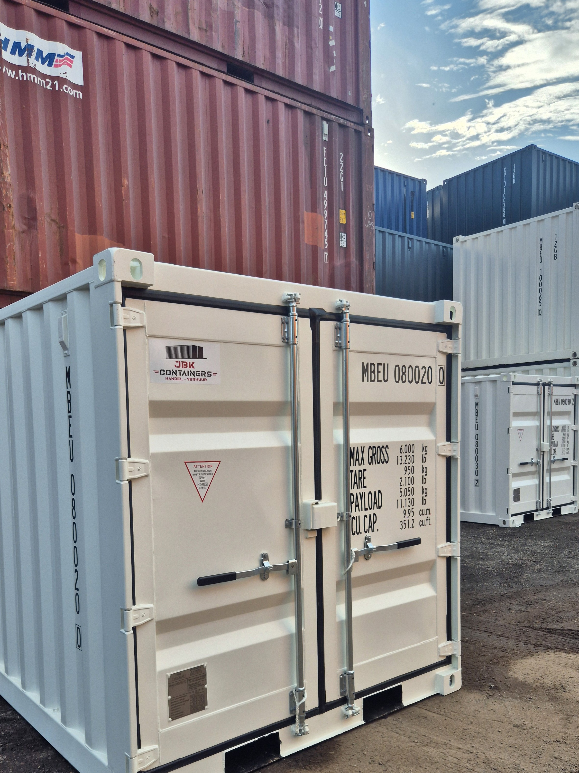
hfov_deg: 48.0
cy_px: 471
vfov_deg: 61.0
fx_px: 647
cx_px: 242
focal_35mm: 29
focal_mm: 5.4
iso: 25
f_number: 1.8
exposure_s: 1/1768
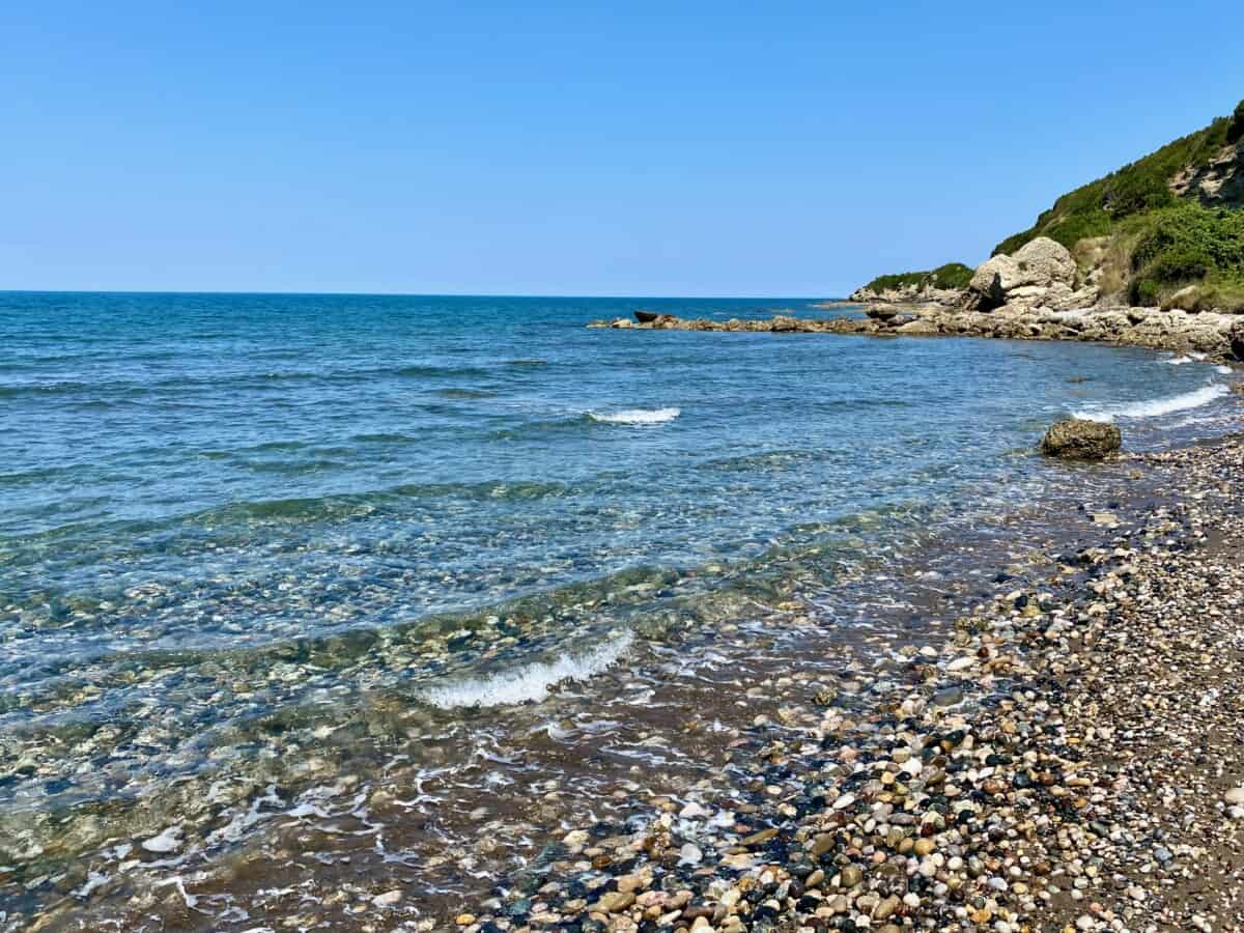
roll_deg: -1.8
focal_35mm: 26
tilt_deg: -7.7
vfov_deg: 53.1
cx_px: 622
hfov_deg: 67.3
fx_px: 934
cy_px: 466
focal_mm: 4.25
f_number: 1.8
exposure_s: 1/3300
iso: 32
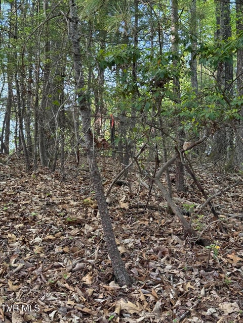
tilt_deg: +5.5
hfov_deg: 30.3
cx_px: 122
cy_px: 162
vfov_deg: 39.7
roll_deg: -0.6
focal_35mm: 48
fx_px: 449
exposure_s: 1/159
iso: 200
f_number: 1.78
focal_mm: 6.76
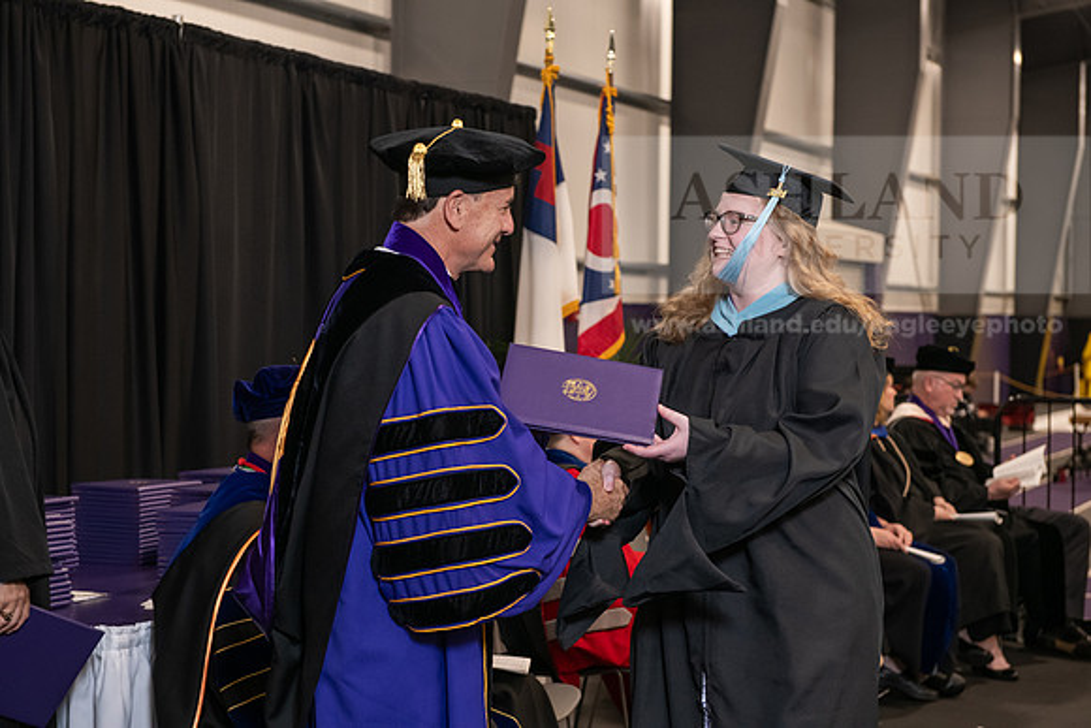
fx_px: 2122
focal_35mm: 70
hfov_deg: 28.8
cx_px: 546
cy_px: 364
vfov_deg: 19.5
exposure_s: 1/125
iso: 2000
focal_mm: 70
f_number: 5
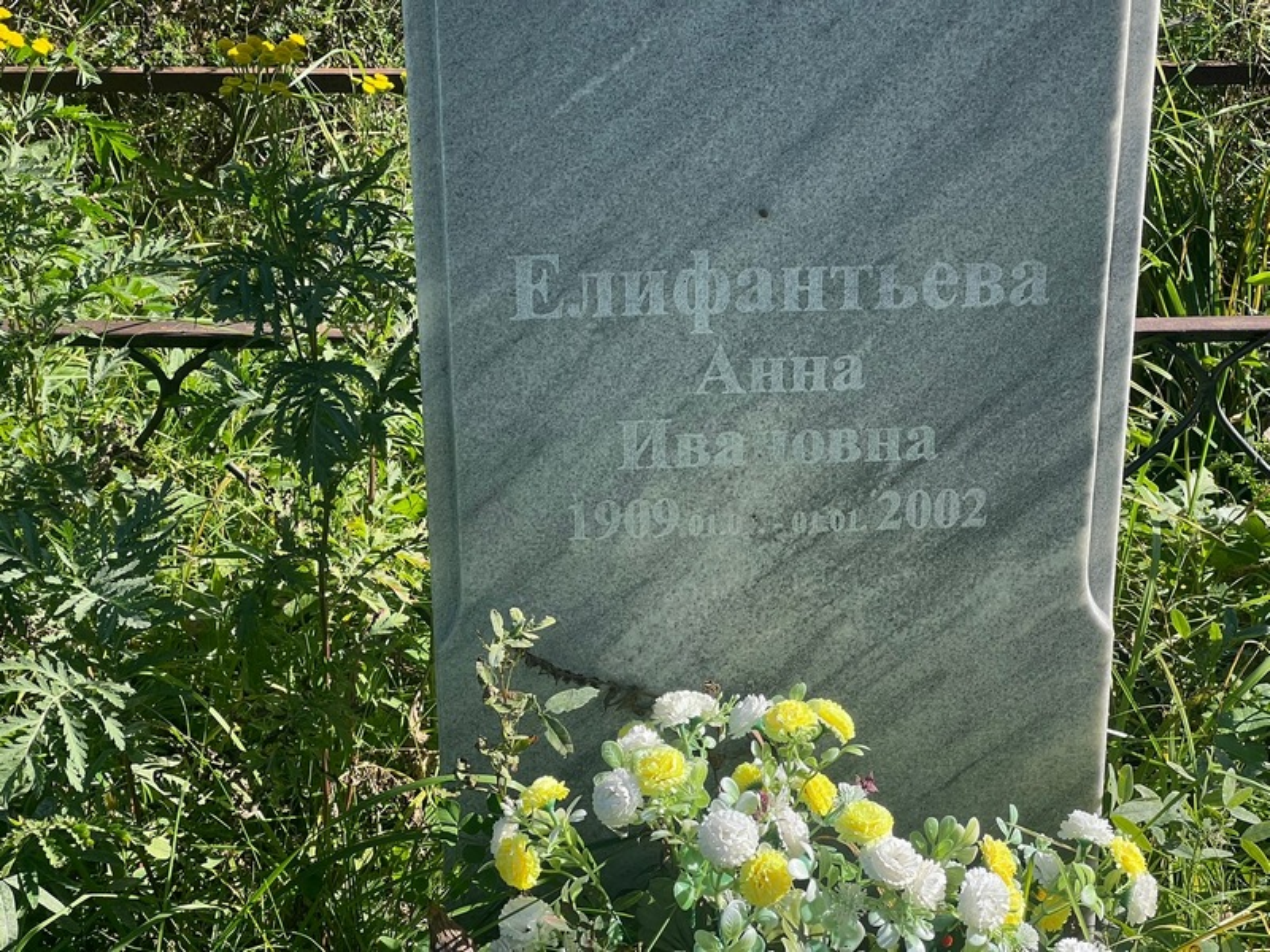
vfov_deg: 19.1
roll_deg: -2.9
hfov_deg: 25.3
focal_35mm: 77
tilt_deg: -26.6
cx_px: 635
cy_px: 476
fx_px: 2825
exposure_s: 1/219
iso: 32
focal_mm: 9
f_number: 2.8
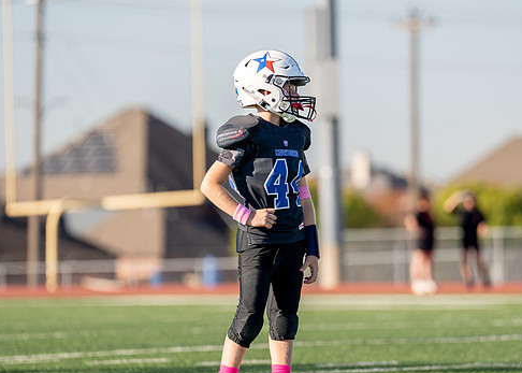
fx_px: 4966
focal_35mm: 335
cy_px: 208
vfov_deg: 4.3
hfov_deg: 6.0
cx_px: 282
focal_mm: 200
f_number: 2.8
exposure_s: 1/4000
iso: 250
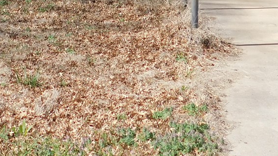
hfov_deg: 20.0
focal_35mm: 103
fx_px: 759
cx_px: -15
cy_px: -107
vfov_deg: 11.1
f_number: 3.2
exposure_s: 1/1000
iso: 125
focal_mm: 4.9
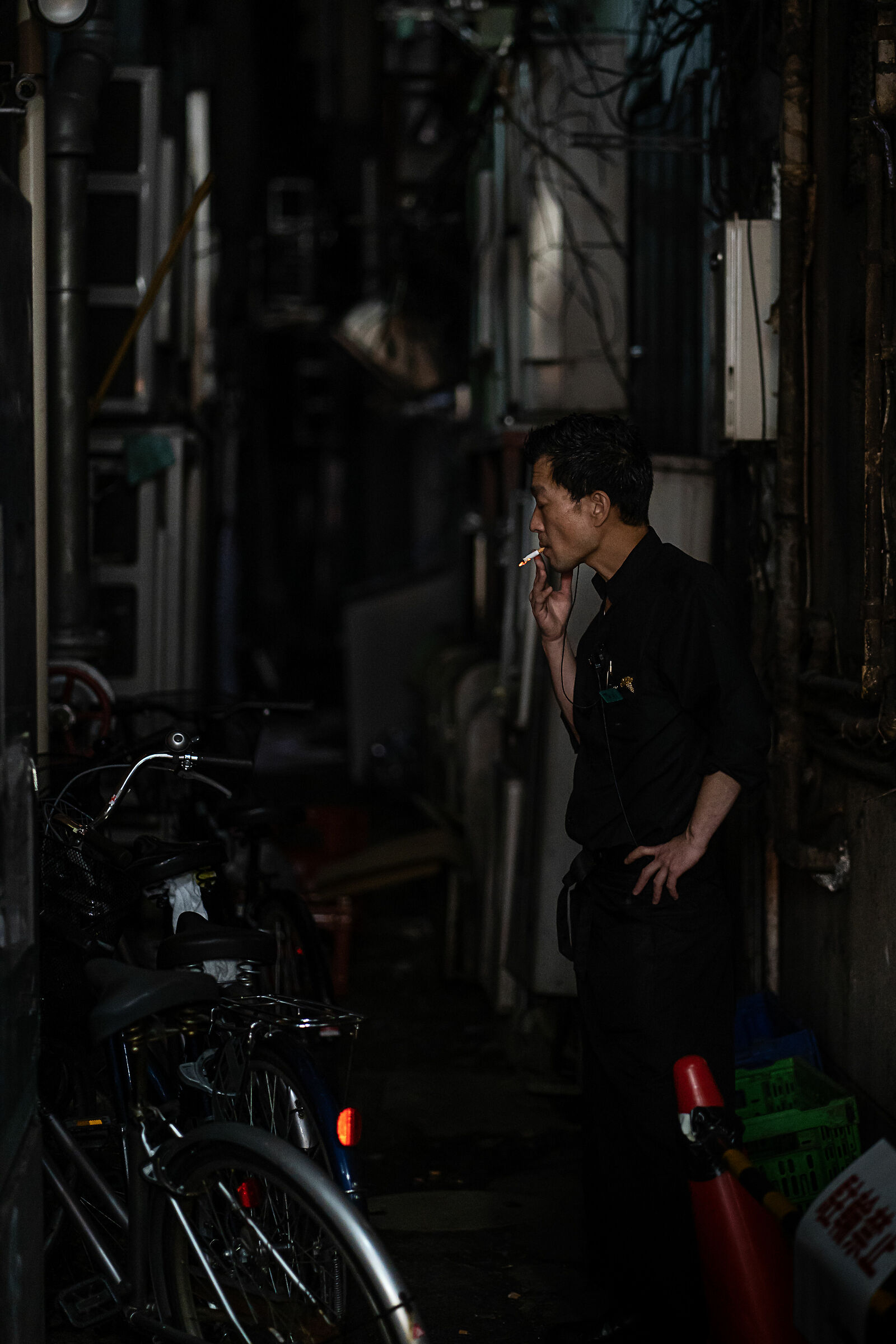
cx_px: 448
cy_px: 672
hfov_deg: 16.1
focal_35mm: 85
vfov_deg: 23.9
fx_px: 3173
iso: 2000
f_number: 1.8
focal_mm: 85
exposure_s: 1/250
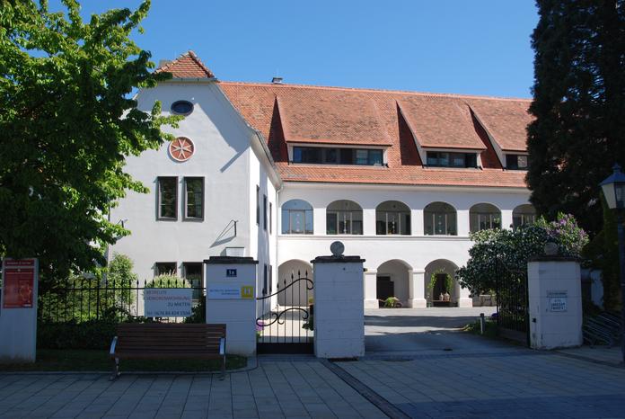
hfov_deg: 57.2
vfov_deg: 40.1
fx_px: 574
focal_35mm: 33
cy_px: 210
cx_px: 312
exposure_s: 1/200
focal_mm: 22
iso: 100
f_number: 7.1
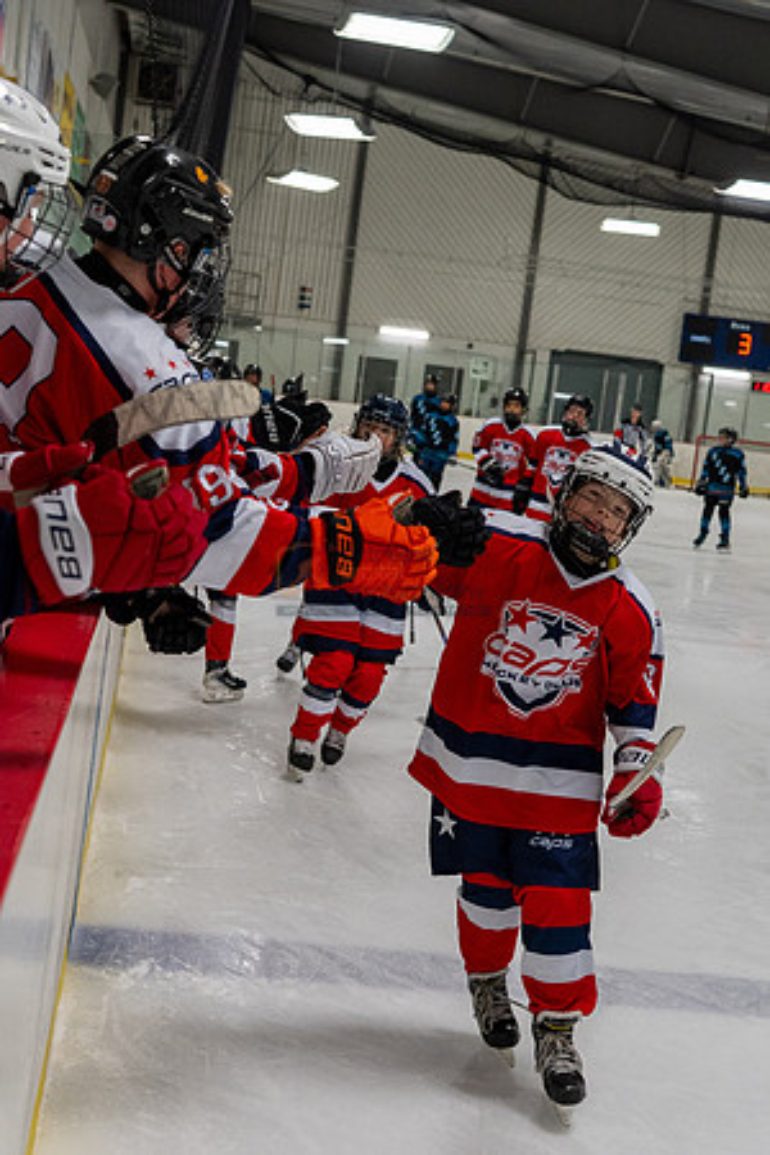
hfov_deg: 25.1
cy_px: 578
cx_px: 385
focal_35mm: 54
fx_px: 1732
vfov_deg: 36.9
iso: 2000
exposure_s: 1/800
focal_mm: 36
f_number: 3.2
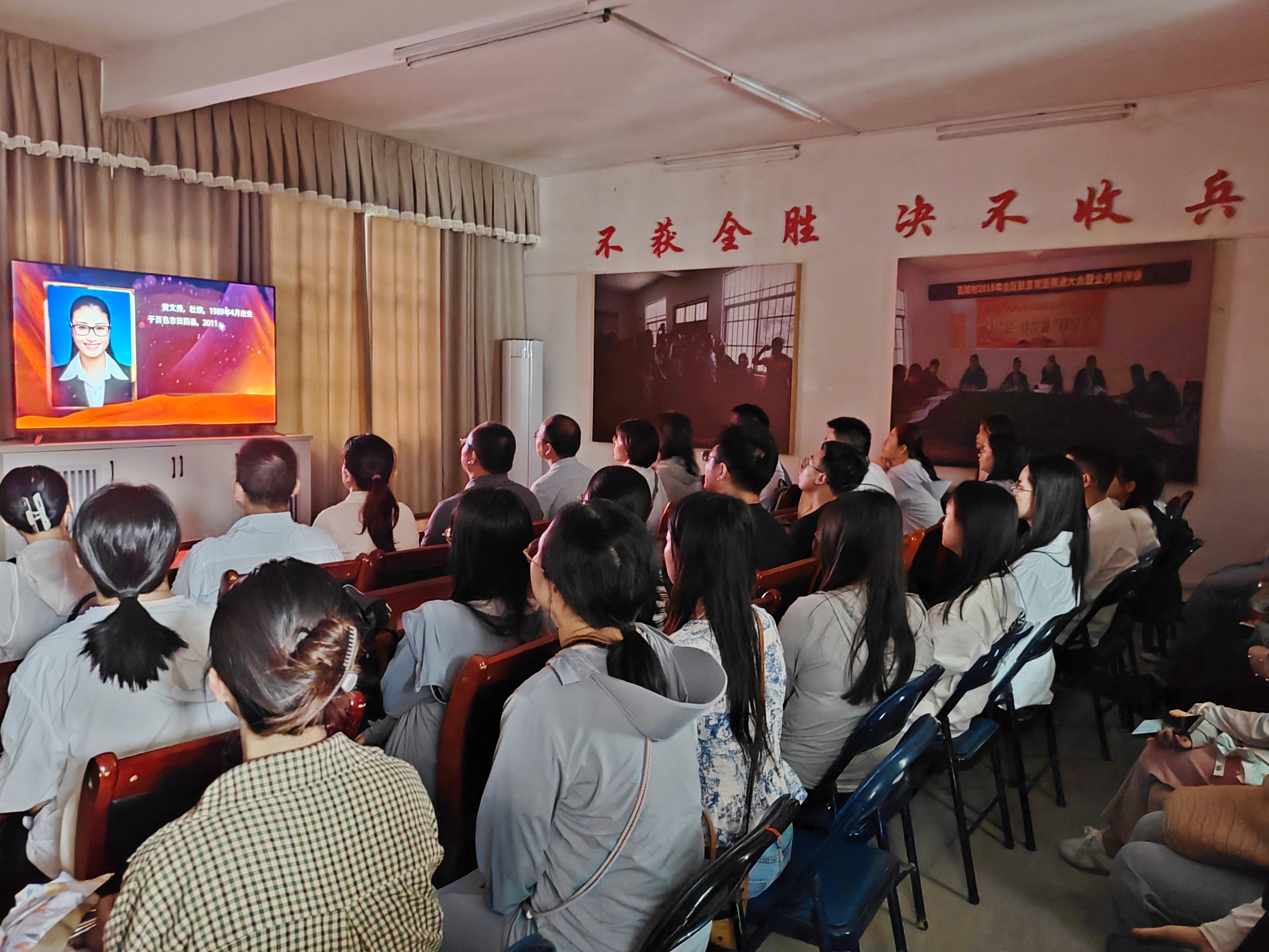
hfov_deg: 65.3
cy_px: 476
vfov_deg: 51.4
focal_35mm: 27
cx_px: 634
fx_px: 990
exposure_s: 1/33
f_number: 1.8
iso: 12800
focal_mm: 6.14
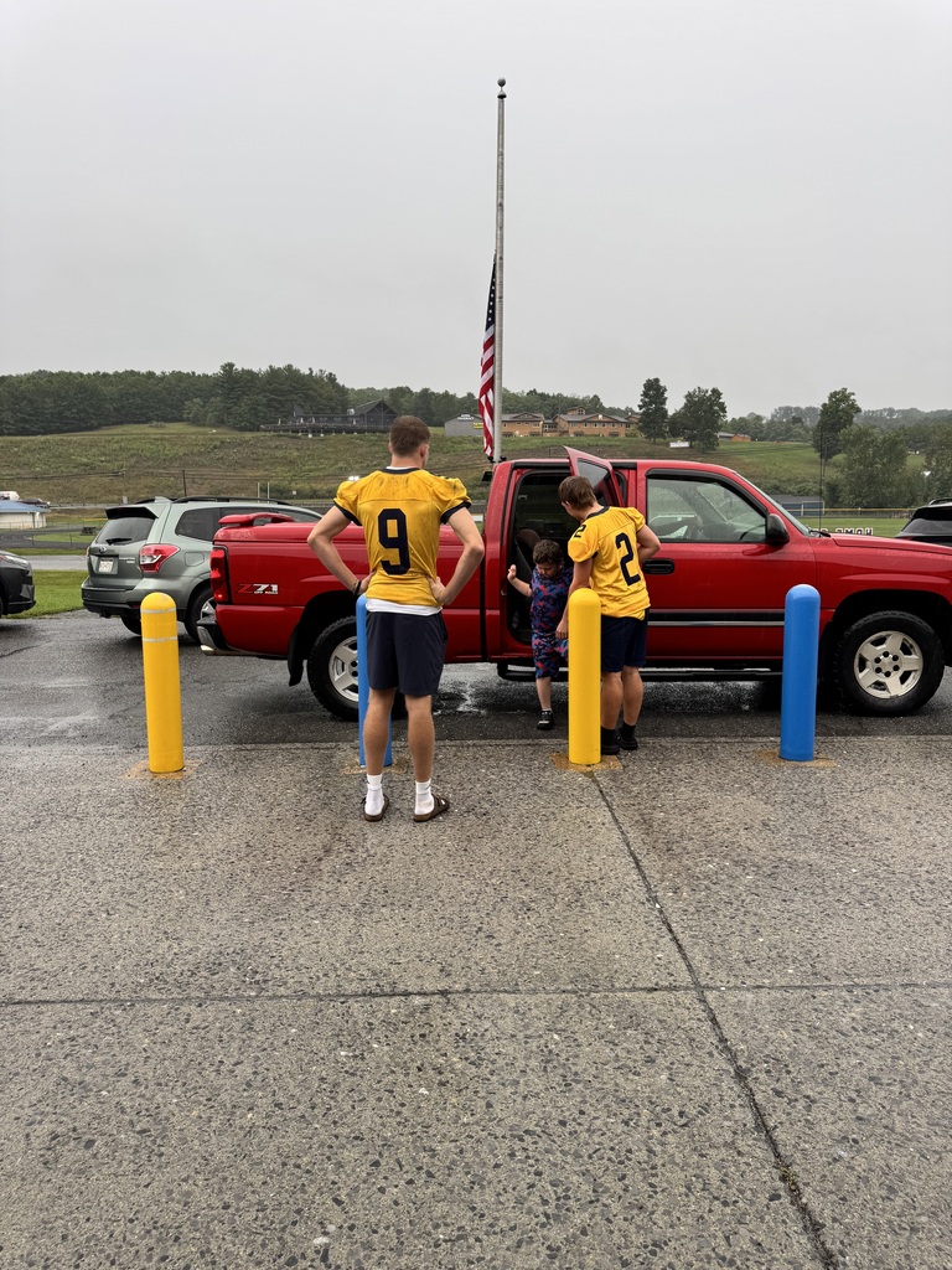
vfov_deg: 71.6
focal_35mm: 24
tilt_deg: -8.3
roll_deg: +0.3
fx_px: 880
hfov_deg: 56.8
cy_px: 635
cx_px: 476
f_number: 1.78
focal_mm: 6.76
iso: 64
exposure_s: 1/121
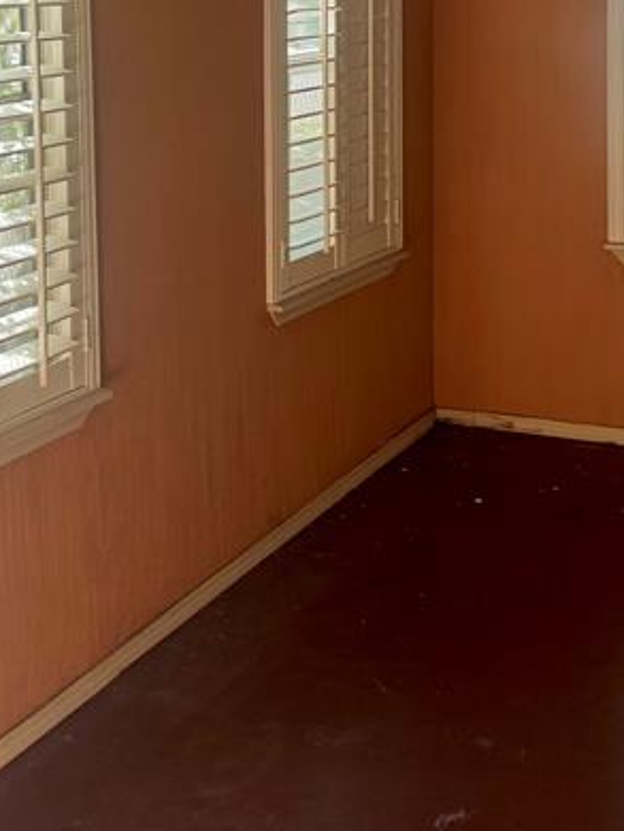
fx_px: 1513
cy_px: 132
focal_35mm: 63
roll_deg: +0.6
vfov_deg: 29.8
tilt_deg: -6.1
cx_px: 334
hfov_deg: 23.3
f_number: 1.78
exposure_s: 1/121
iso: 200
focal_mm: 6.76
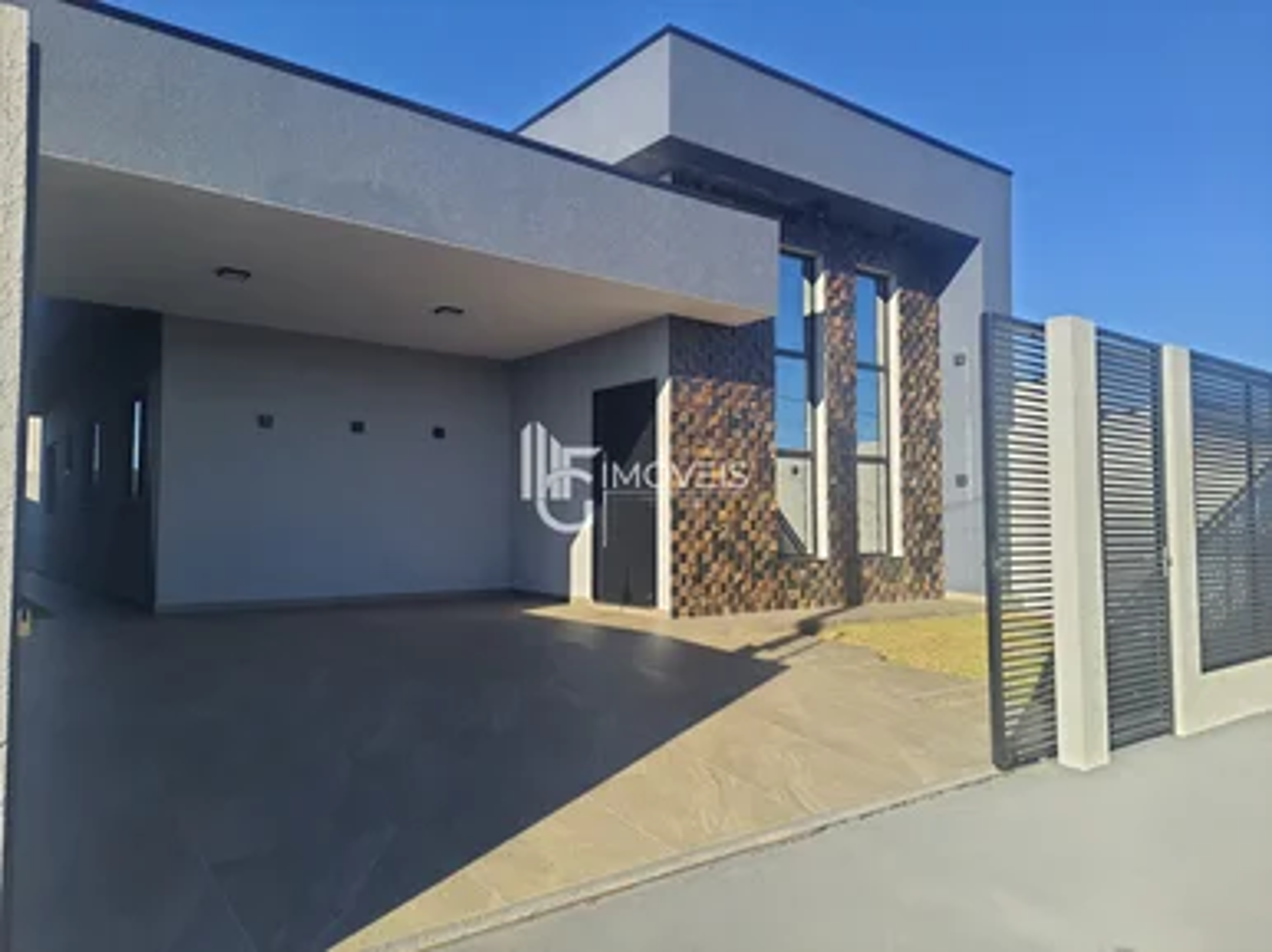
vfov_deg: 56.8
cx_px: 636
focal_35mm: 24
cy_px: 476
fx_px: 881
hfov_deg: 71.6
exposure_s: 1/594
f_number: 1.8
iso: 50
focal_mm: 5.23
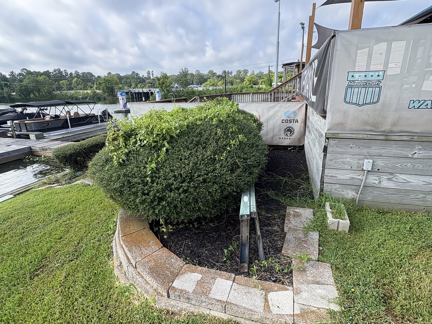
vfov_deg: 85.7
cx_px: 216
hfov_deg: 102.1
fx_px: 175
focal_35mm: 14
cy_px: 162
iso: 50
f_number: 2.2
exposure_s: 1/561
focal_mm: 2.22
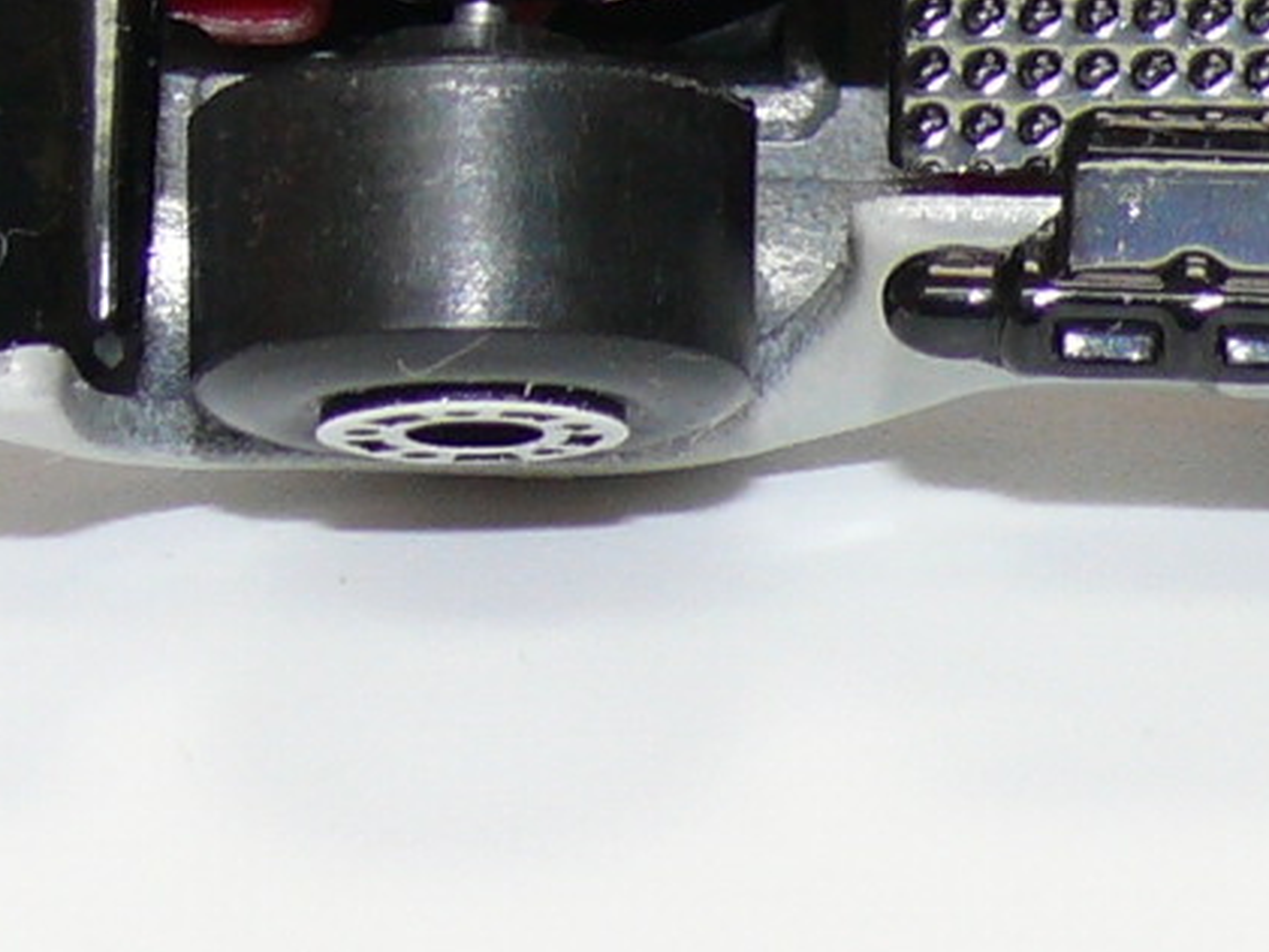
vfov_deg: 3.8
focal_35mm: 391
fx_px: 14338
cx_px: 1661
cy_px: -443
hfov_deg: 5.0
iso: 100
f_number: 4
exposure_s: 1/30
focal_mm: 13.5
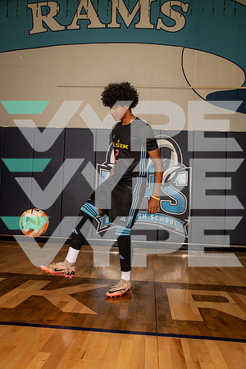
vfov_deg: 55.8
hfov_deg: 38.9
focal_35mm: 34
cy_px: 184
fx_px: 348
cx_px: 123
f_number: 6.3
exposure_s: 1/400
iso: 800
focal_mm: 34
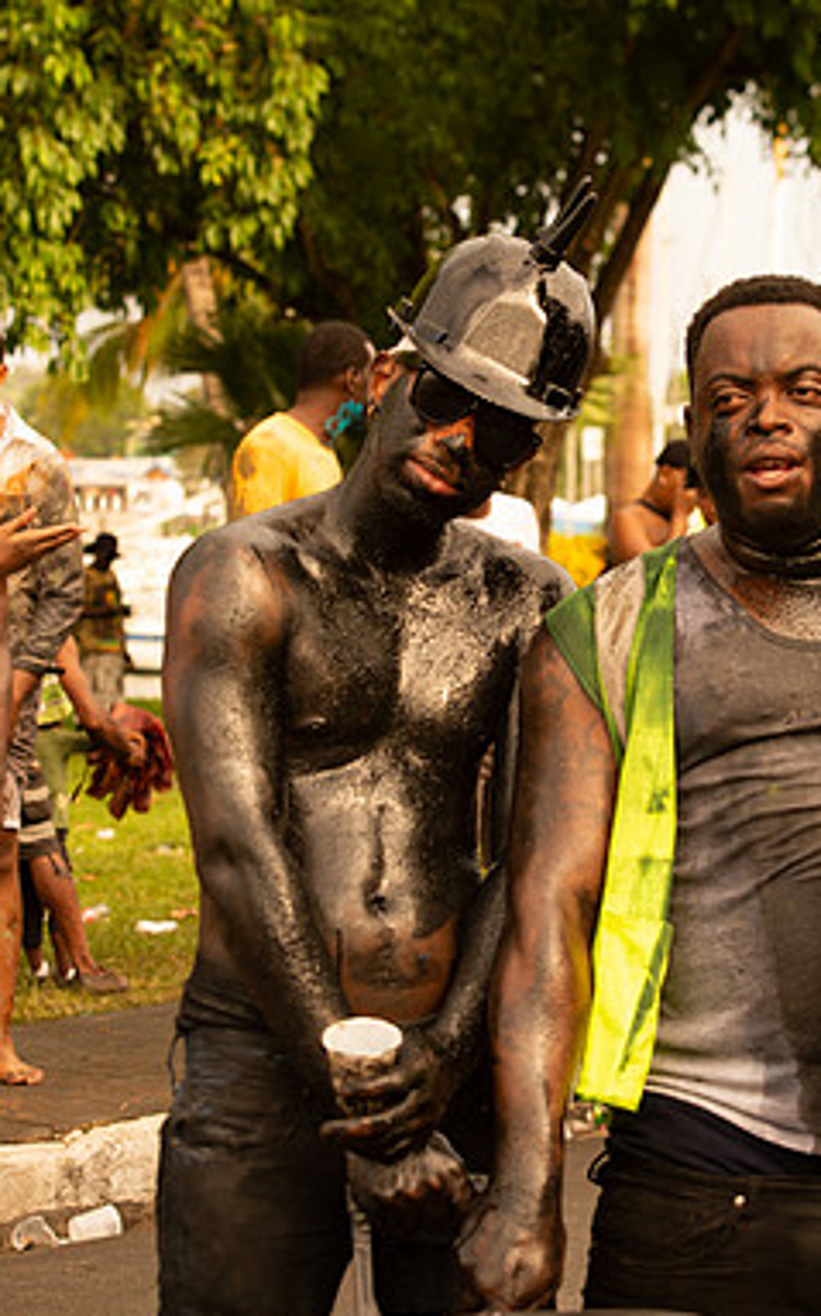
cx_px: 567
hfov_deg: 12.1
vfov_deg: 19.3
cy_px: 656
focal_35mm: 108
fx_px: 3871
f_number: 5.6
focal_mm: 70
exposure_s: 1/160
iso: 100
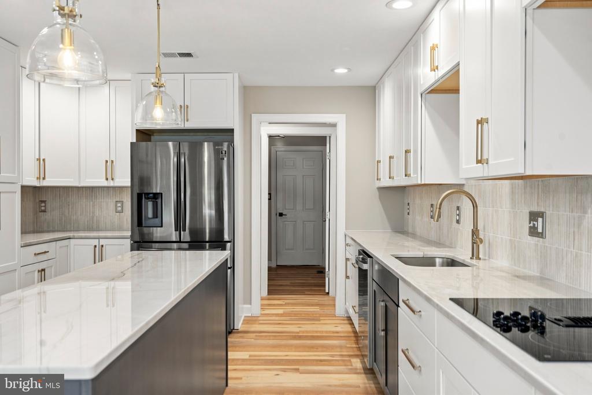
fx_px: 543
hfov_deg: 57.2
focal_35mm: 33
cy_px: 198
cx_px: 296
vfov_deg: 40.0
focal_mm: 33
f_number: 5.6
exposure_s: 1/100
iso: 250
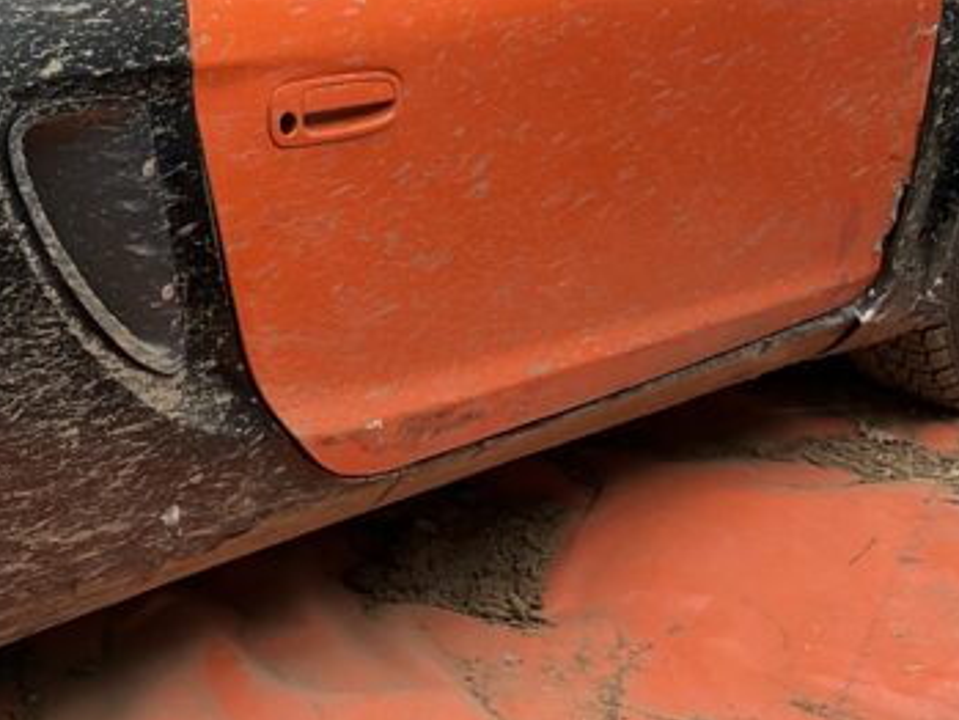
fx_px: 2356
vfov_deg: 17.4
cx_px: -118
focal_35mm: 85
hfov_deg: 21.7
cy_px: 286
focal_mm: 3
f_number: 1.8
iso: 20
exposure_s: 1/122
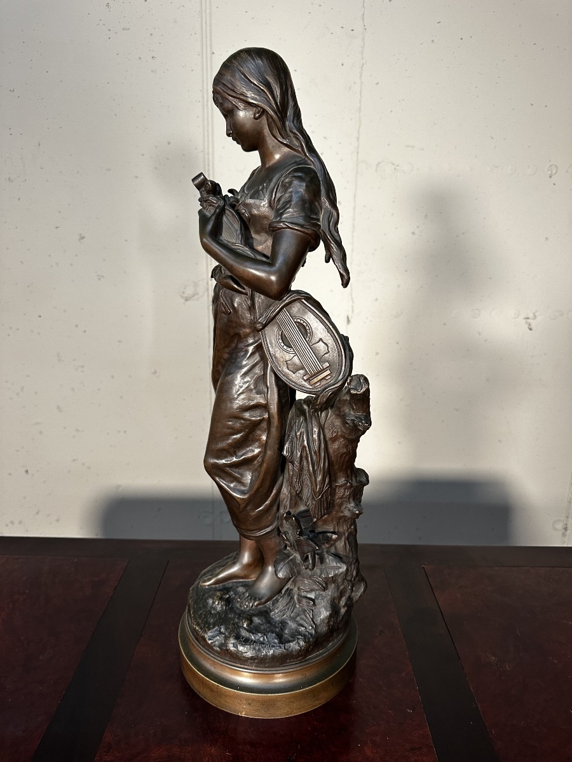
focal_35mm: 24
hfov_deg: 56.8
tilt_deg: -13.9
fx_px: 529
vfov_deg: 71.6
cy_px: 381
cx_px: 286
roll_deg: -1.0
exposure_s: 1/100
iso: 250
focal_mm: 6.86
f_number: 1.78
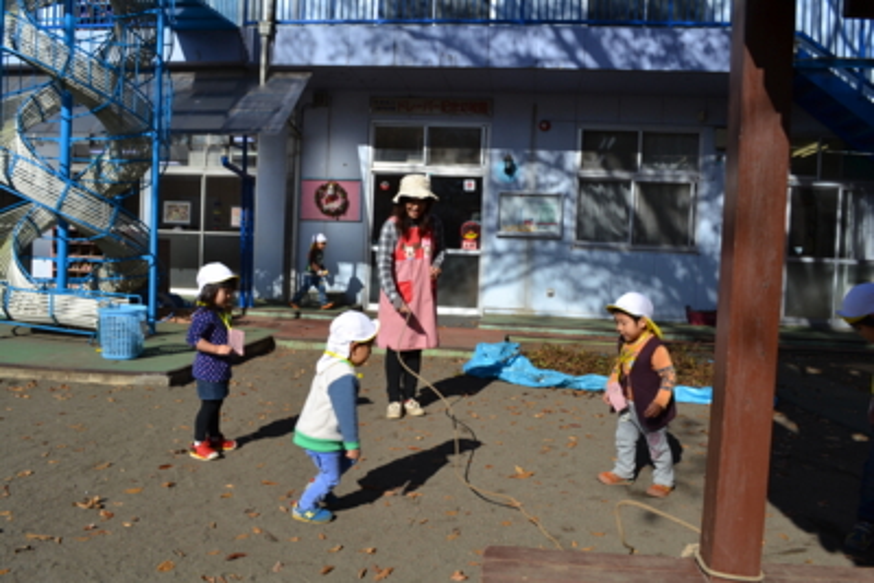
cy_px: 292
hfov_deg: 61.9
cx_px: 437
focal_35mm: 30
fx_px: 729
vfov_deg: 43.6
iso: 100
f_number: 8
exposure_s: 1/250
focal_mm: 20
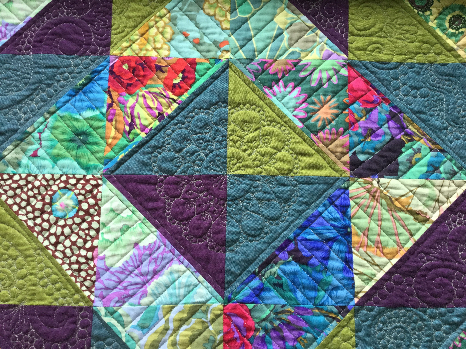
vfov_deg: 45.4
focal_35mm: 31
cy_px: 174
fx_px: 417
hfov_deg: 58.4
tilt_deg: -80.0
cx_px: 233
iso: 50
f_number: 2.4
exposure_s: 1/33
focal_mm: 3.3
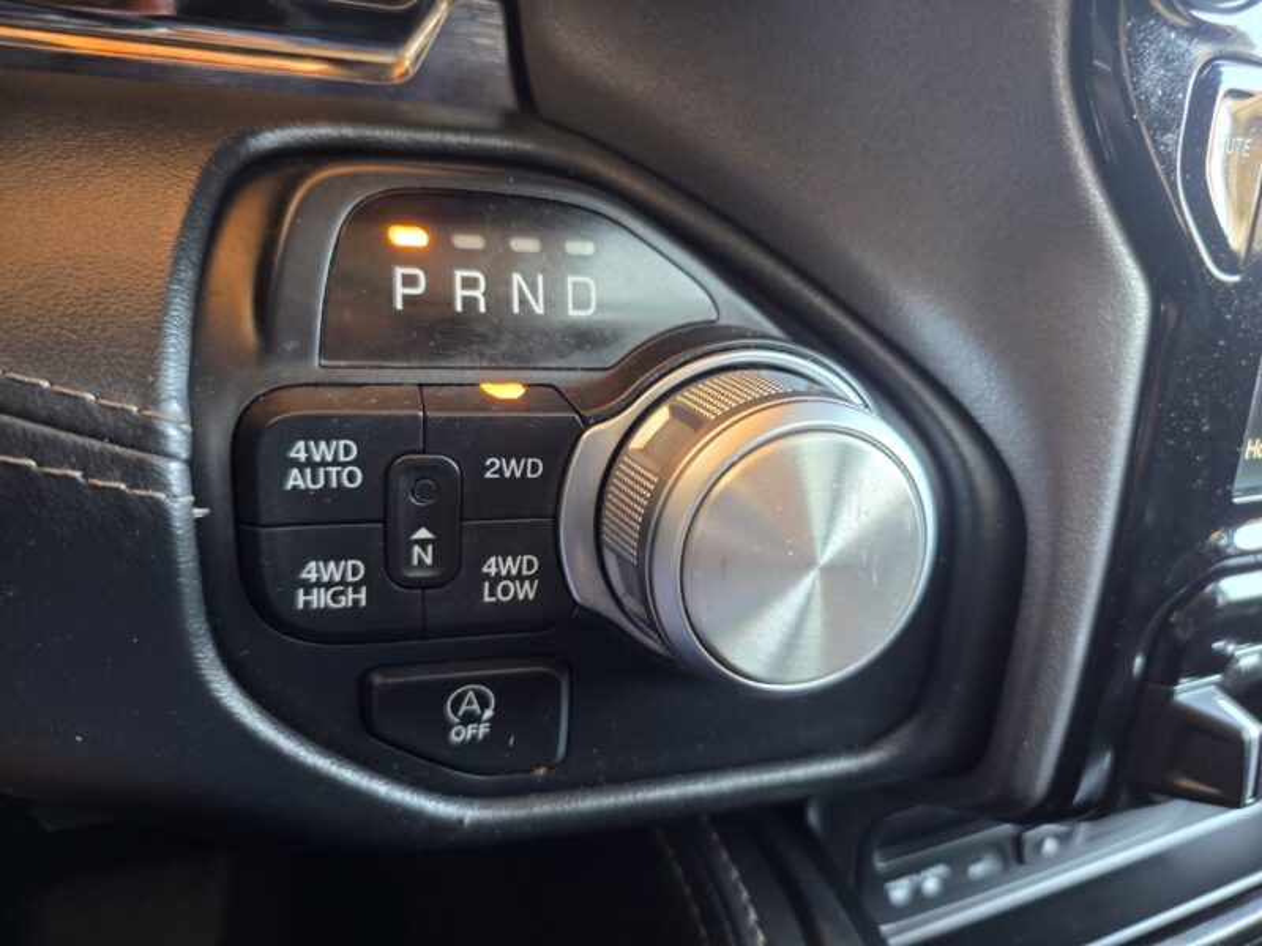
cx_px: 631
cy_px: 473
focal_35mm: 23
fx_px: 839
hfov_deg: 73.9
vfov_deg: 58.9
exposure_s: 1/50
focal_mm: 6.25
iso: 400
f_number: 1.7
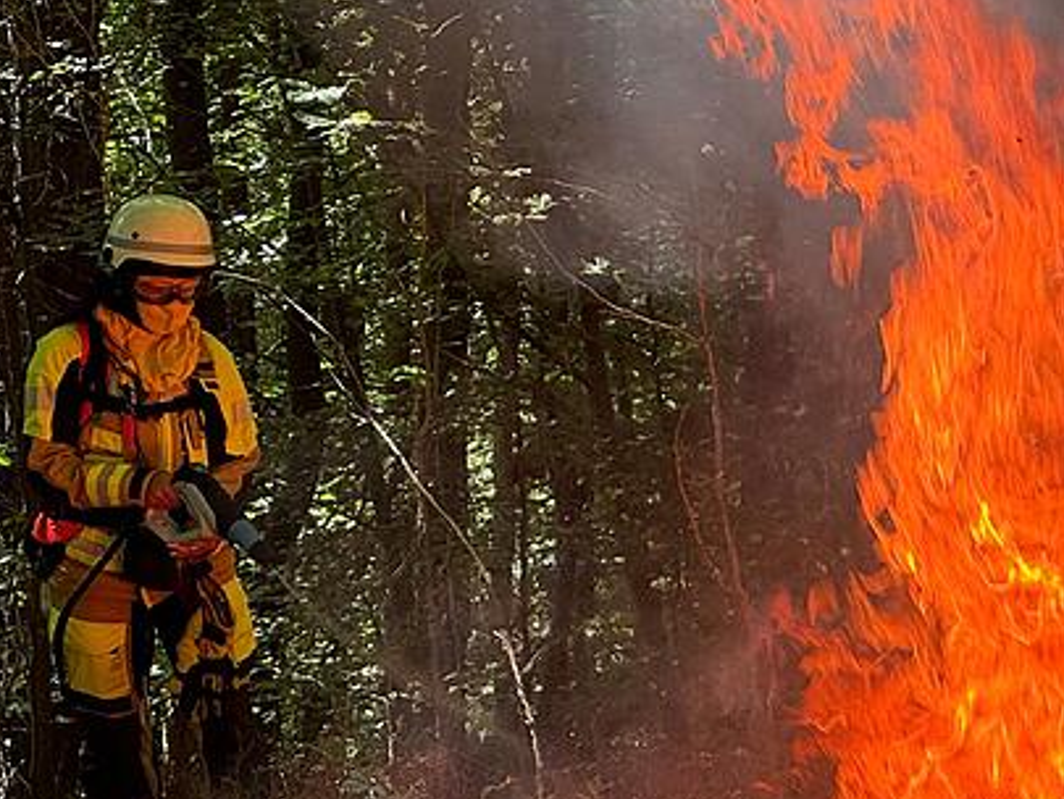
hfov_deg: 12.9
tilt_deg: -7.5
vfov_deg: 9.8
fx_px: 4673
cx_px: 867
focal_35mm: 152
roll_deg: +0.1
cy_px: 342
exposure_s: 1/99
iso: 50
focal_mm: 9
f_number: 2.8
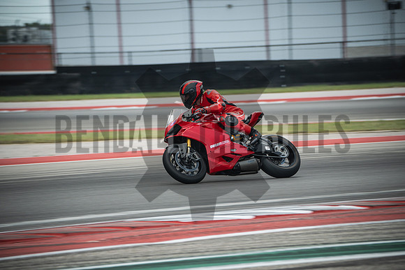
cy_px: 135
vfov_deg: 5.0
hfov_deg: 7.5
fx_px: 3094
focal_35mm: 275
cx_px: 202
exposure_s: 1/320
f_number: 5
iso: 160
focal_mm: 183.1
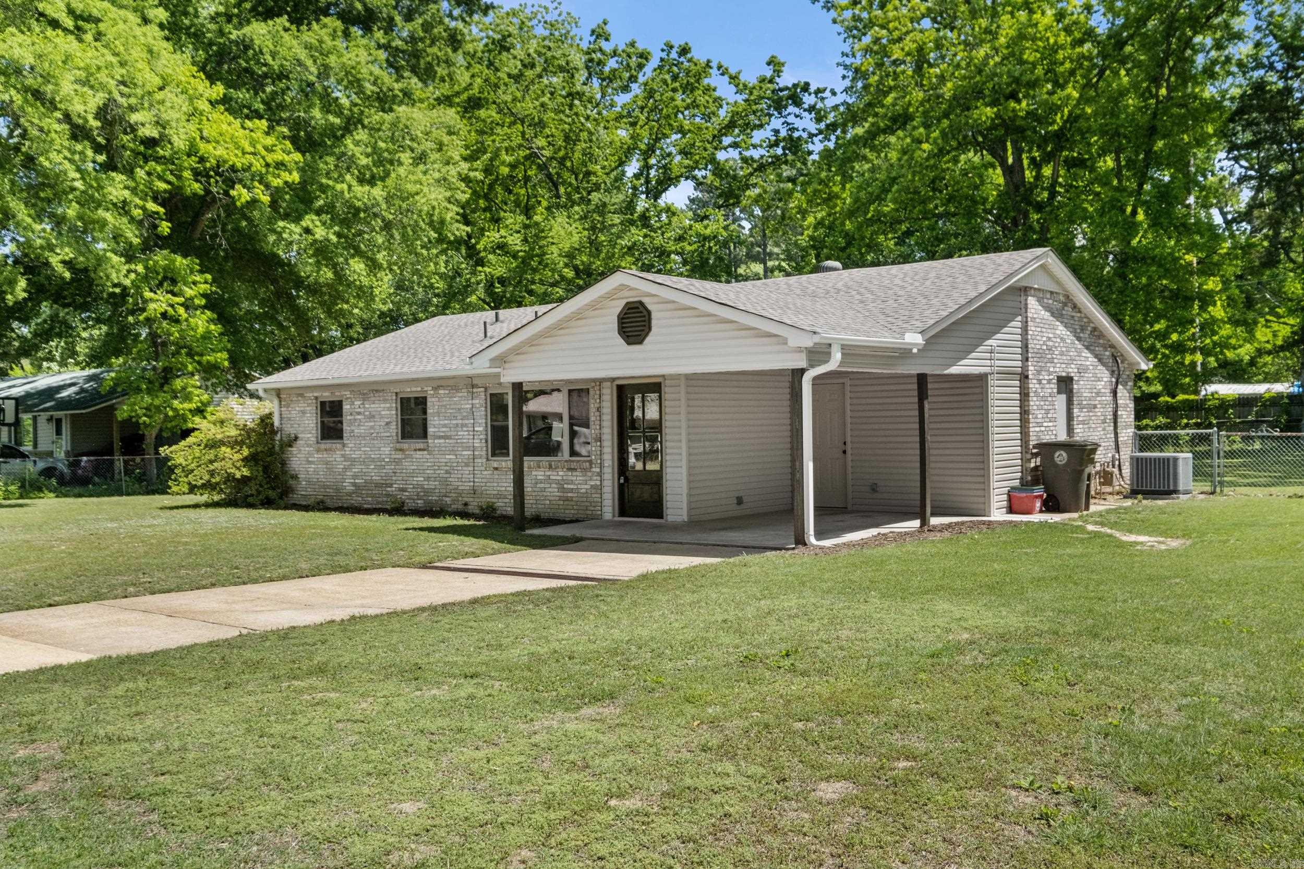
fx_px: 1123
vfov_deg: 42.3
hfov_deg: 60.3
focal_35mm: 31
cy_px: 434
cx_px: 652
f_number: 8
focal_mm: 20.9
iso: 400
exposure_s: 1/200
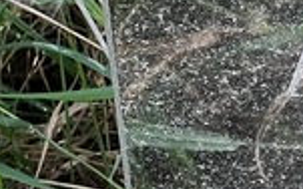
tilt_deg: -42.7
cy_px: -111
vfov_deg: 3.0
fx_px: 3572
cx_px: 686
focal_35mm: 433
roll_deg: +1.9
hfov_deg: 4.8
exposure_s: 1/99
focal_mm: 9
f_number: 2.8
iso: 50
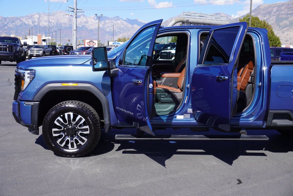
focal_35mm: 44
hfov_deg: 44.9
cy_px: 98
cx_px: 146
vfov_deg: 30.9
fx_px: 354
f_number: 10
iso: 100
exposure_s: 1/125
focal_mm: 29
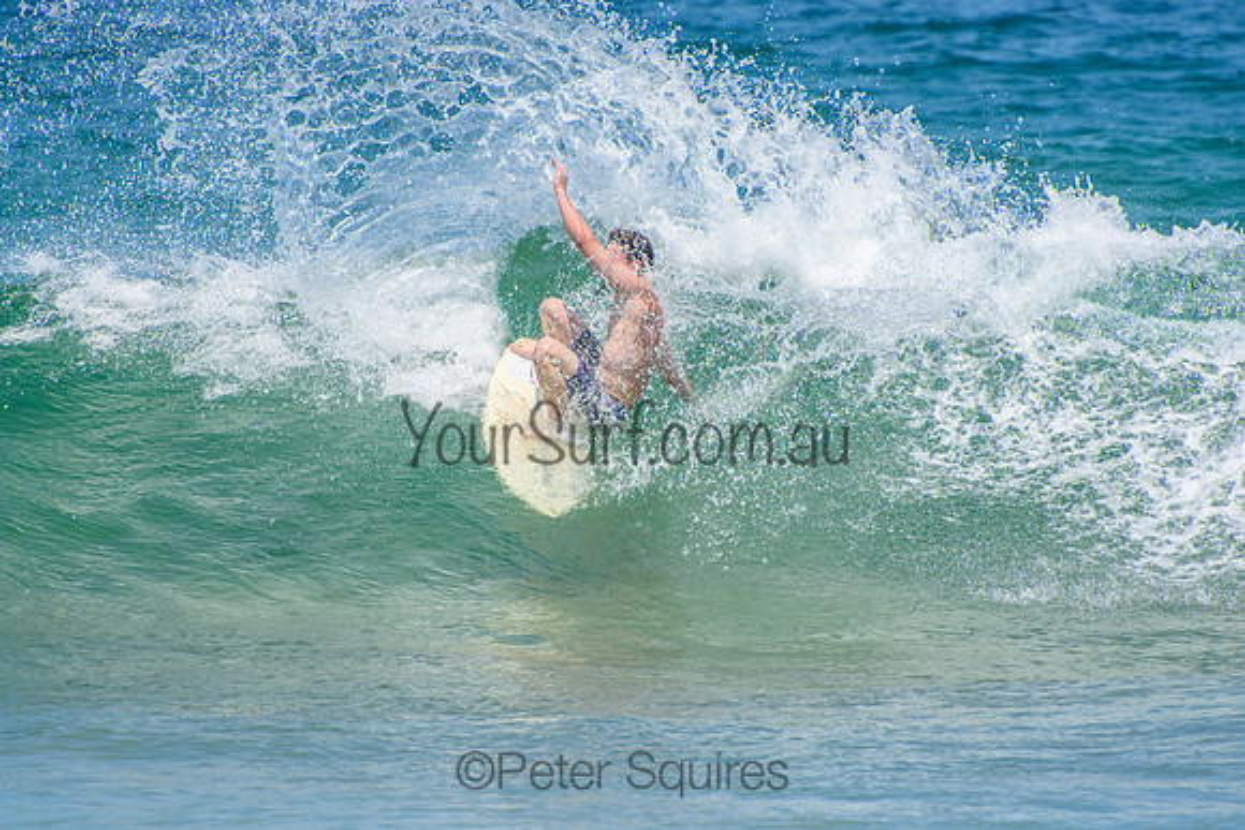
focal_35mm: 600
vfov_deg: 2.3
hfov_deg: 3.4
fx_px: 20754
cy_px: 415
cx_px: 622
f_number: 5.6
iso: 360
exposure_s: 1/2000
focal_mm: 400
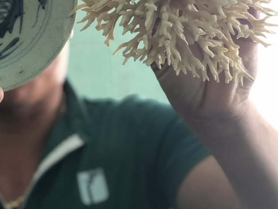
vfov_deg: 14.0
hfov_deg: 18.6
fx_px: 835
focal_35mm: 104
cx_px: 26
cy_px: 7
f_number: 2.4
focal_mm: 6
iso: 160
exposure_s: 1/24
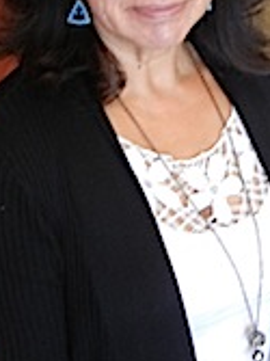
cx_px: 273
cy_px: 15
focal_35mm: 117
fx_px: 1218
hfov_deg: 12.5
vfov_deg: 16.5
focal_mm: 7.1
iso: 400
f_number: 3.7
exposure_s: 1/16
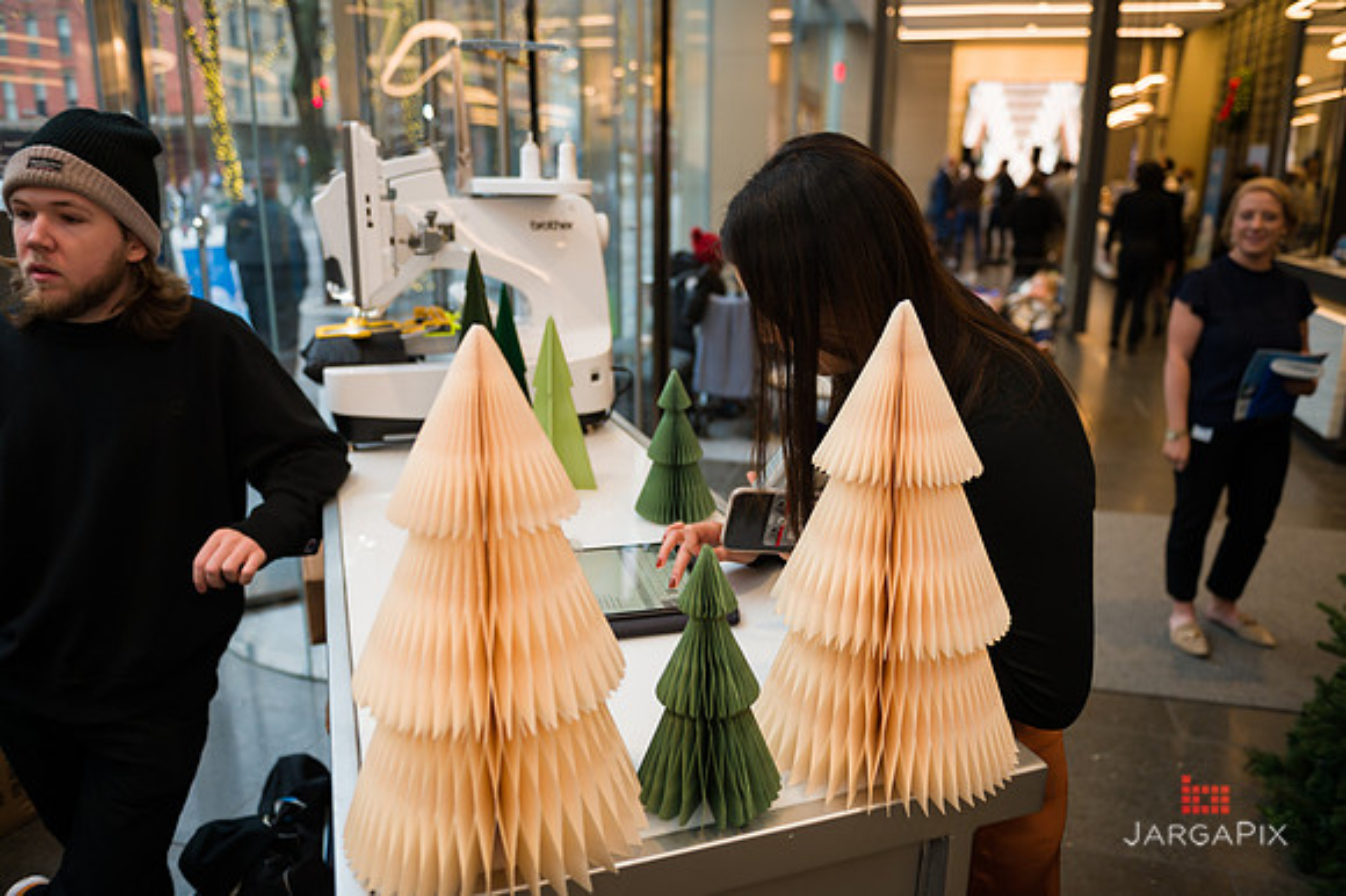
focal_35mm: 27
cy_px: 448
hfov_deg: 67.4
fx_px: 1009
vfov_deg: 47.9
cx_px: 673
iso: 400
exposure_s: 1/200
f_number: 3.2
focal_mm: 27
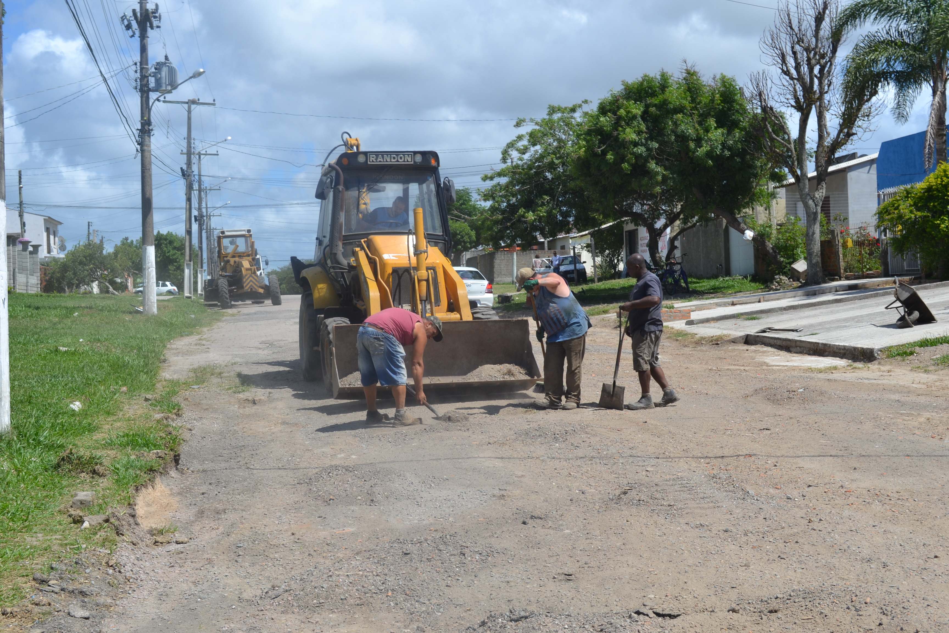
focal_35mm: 51
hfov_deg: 38.9
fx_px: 1344
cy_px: 316
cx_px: 474
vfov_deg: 26.5
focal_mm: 34
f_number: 8
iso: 100
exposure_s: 1/250
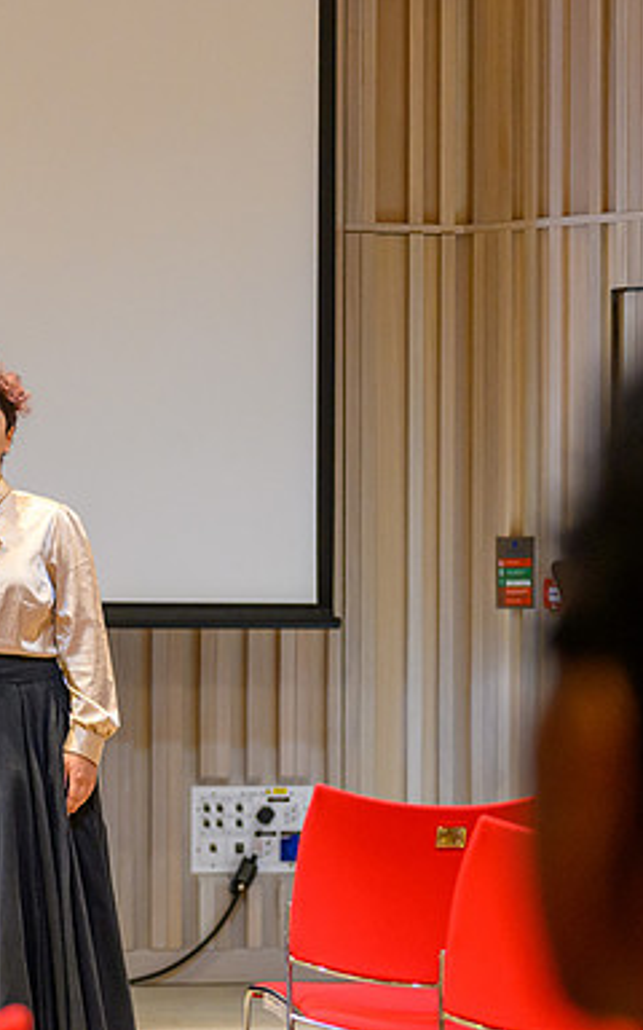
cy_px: 515
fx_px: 4009
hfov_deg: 9.1
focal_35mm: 143
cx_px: -96
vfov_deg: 14.6
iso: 1800
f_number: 2.4
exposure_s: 1/320
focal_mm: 61
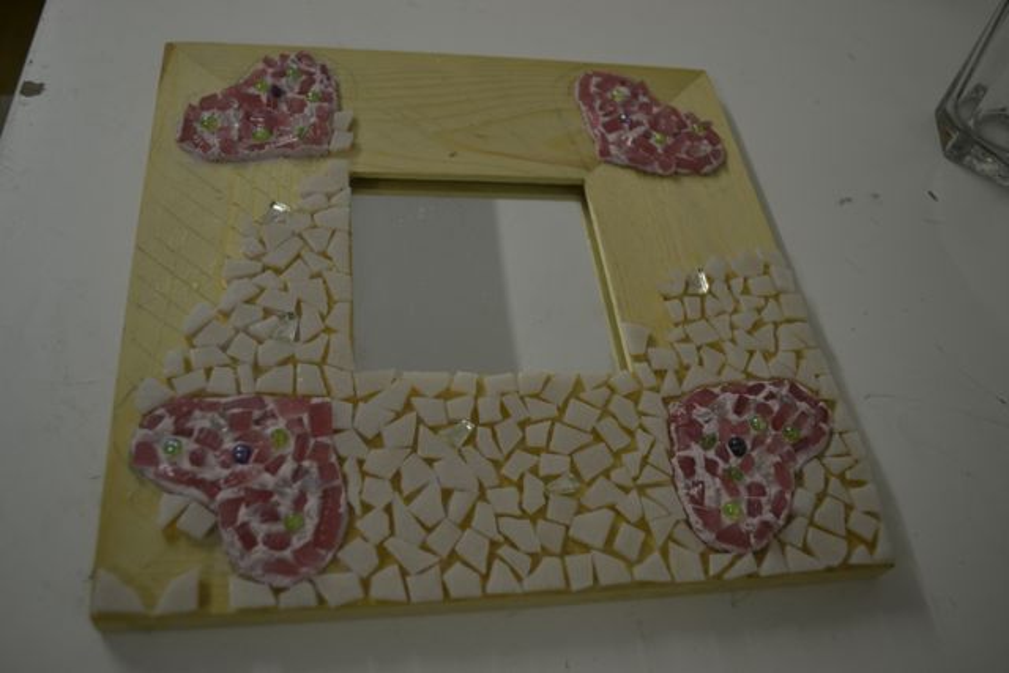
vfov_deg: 43.6
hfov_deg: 61.9
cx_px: 504
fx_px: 841
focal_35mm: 30
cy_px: 336
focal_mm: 20
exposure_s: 1/80
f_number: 3.8
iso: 280
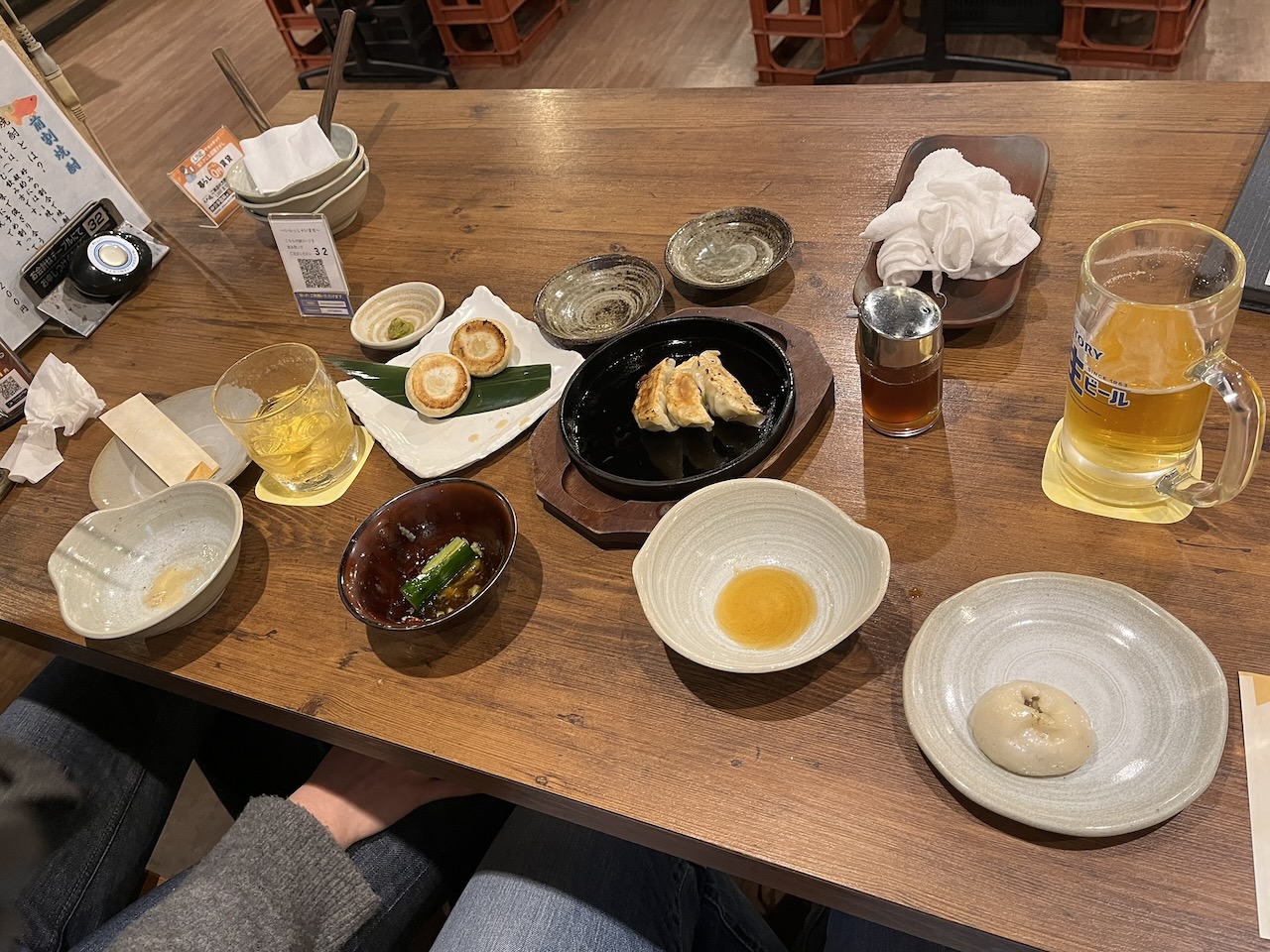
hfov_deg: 67.3
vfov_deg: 53.1
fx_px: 954
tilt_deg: -44.6
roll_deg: +16.5
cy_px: 476
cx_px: 635
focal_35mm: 26
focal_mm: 5.1
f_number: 1.6
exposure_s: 1/50
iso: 200
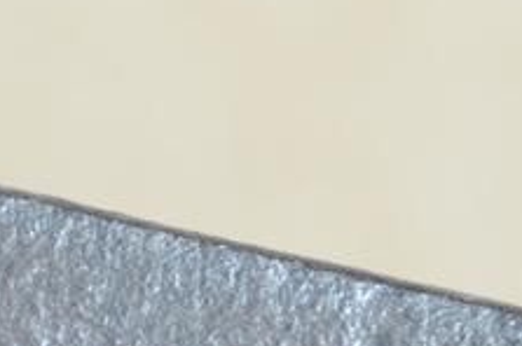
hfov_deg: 2.1
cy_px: 235
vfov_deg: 1.4
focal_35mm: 988
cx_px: -819
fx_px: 14307
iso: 400
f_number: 11
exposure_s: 1/1.6
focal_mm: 105
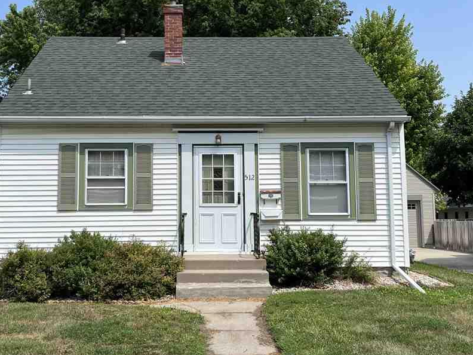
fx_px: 574
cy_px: 161
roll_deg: +0.4
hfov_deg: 44.6
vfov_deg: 34.3
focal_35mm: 42
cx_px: 199
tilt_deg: +4.7
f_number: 1.6
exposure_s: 1/3521
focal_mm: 5.1
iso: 50
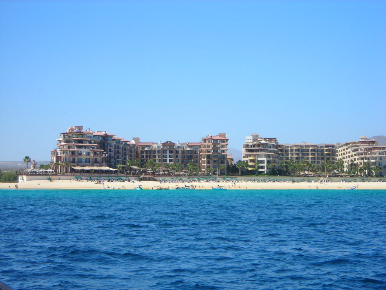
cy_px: 145
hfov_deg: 25.3
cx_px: 193
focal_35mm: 77
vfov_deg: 19.1
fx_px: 859
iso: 50
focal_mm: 12.7
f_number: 4.2
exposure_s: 1/473
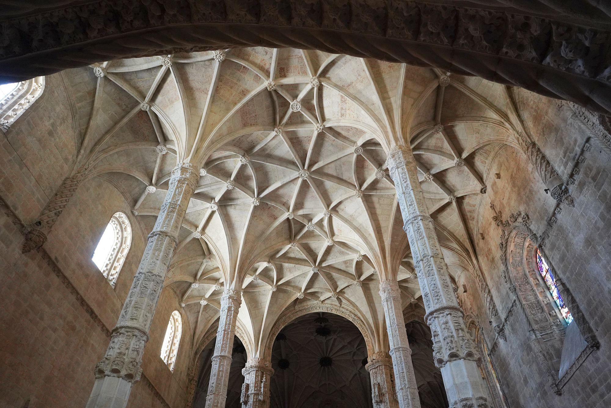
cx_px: 306
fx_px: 407
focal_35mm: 24
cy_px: 204
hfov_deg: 73.7
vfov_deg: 53.1
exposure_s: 1/80
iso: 3200
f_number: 4.5
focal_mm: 24
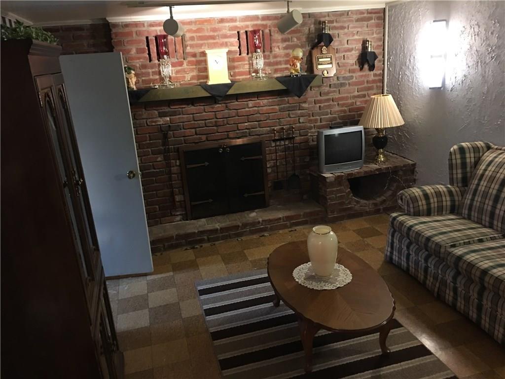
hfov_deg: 61.7
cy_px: 190
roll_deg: +4.1
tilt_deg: -16.2
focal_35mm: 29
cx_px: 252
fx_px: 423
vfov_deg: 48.2
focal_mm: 4.15
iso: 64
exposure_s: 1/4
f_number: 2.2
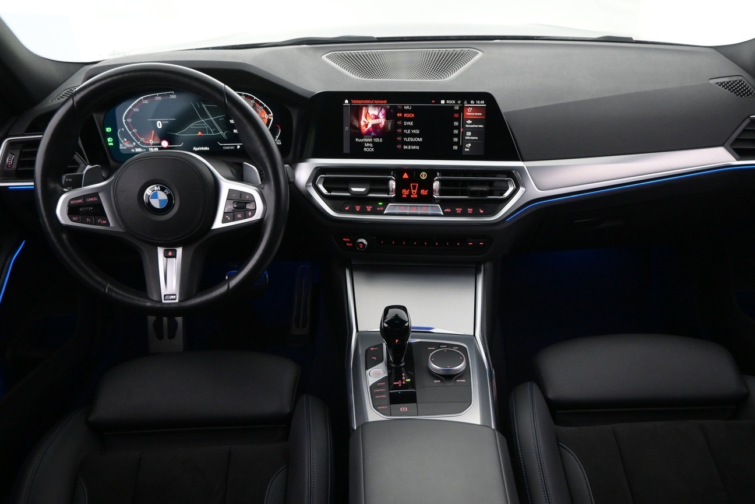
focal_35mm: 30
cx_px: 406
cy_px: 311
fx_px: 629
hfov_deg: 61.9
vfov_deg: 43.3
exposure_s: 1/50
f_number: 3.5
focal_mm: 16
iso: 2500
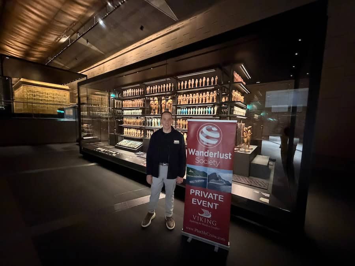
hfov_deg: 102.1
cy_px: 133
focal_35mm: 14
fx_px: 144
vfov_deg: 85.7
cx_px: 178
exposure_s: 1/30
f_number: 2.2
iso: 2500
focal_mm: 2.2
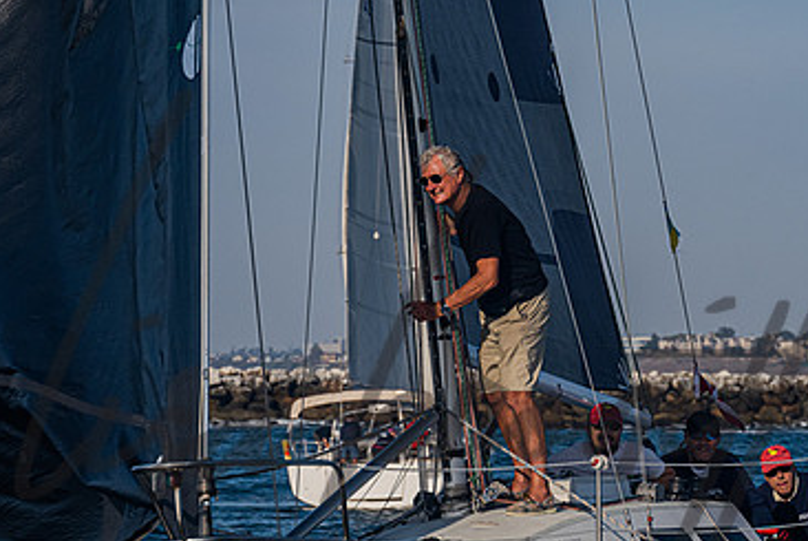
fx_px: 5460
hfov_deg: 8.5
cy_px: 286
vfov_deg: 5.7
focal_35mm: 243
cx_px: 508
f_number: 6.3
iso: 400
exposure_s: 1/1600
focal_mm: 120
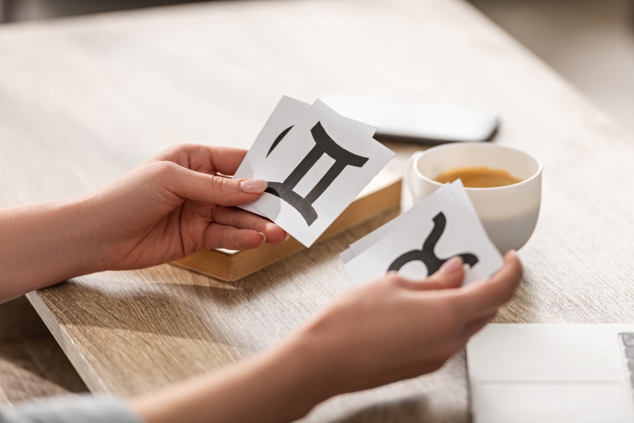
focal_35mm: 200
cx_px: 317
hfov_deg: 10.3
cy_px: 212
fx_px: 3523
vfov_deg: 6.9
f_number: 2.8
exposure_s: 1/200
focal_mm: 200
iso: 125
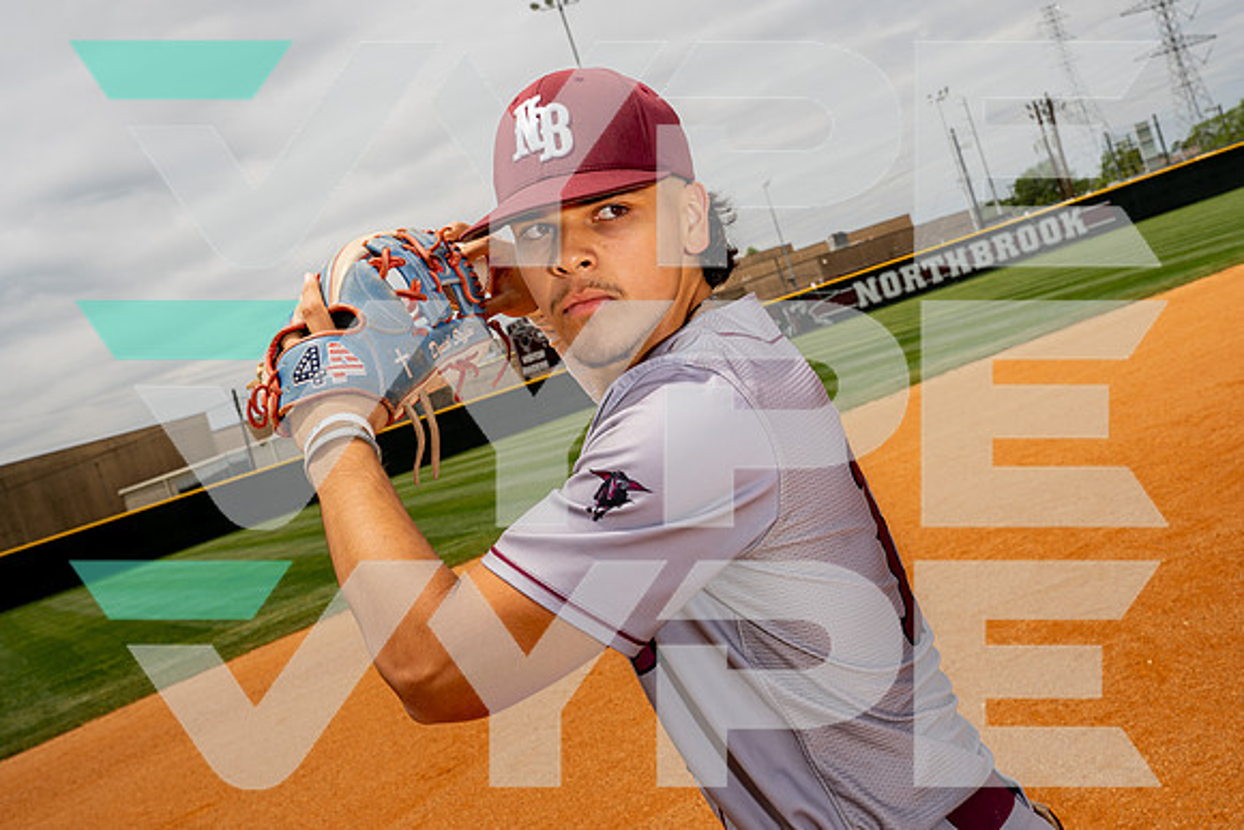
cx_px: 622
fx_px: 1452
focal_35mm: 42
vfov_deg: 31.9
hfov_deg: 46.4
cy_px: 415
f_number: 10
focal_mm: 42
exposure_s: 1/250
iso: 100
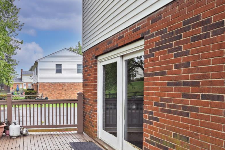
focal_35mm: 27
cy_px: 88
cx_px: 31
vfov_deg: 47.8
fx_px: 169
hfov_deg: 59.4
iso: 100
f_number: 6.3
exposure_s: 1/250
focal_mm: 14
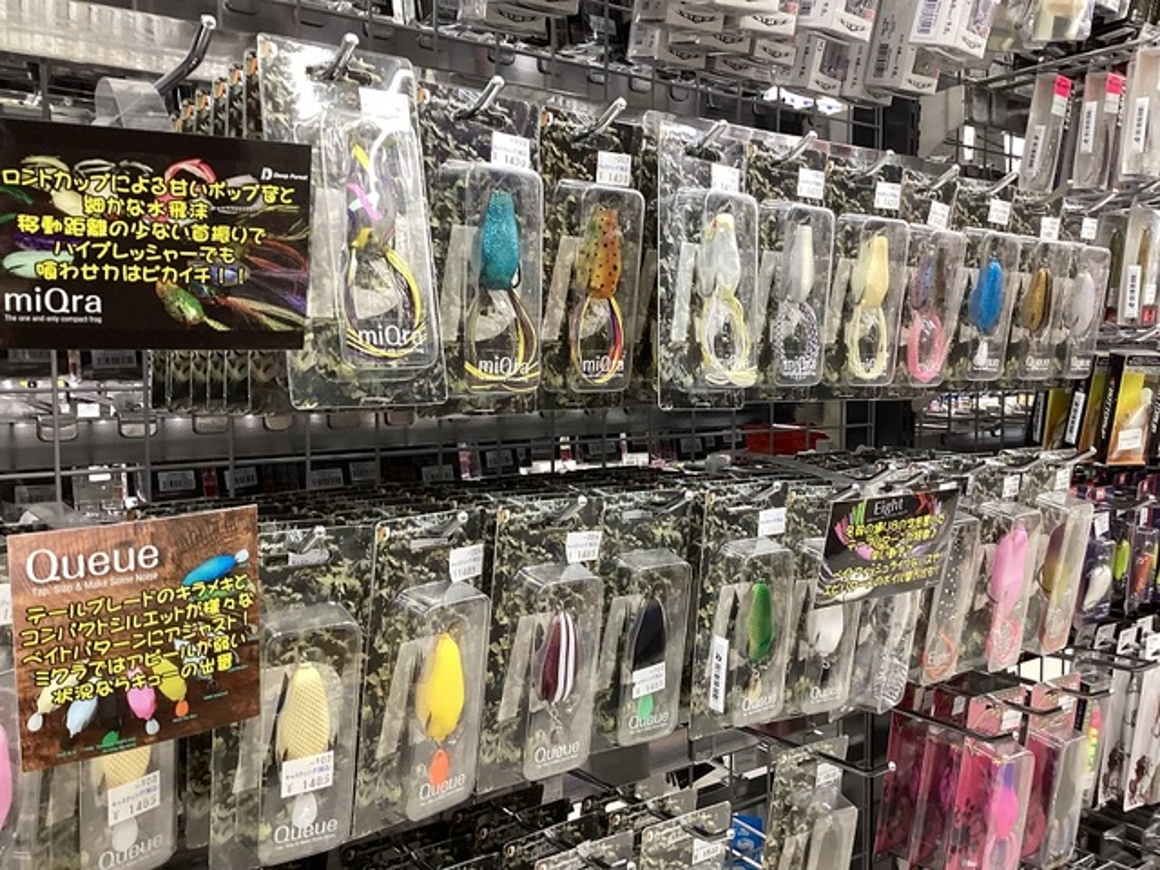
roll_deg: +1.0
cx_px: 580
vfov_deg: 45.4
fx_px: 1039
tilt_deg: -2.3
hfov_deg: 58.4
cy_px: 435
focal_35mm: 31
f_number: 2.4
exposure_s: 1/50
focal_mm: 3.3
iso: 125
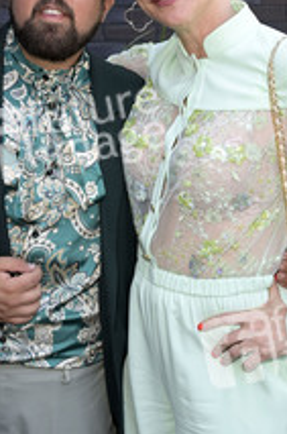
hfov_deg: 21.1
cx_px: 120
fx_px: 769
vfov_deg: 31.5
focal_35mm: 64
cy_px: 238
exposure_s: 1/250
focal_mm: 34
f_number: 5.6
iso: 800
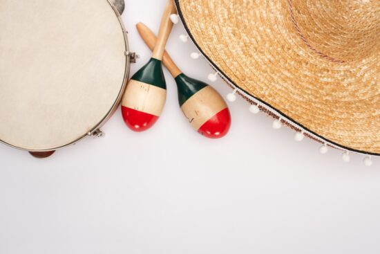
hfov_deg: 39.6
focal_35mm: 50
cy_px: 127
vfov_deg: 27.0
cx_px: 190
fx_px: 528
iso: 160
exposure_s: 1/160
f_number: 9
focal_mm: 50
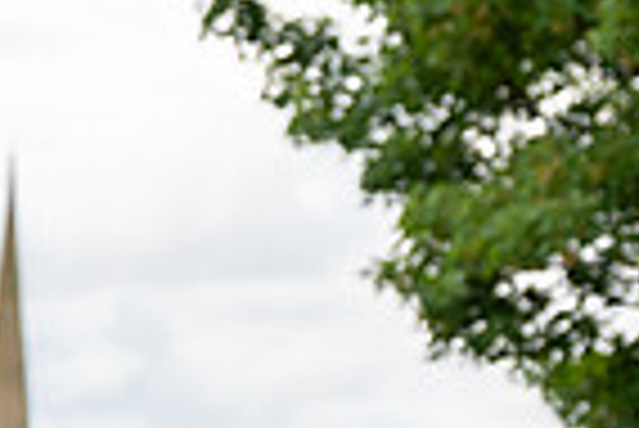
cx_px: 117
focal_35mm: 279
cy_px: 685
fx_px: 4957
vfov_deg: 4.9
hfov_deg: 7.4
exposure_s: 1/500
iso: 500
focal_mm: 88
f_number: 3.5
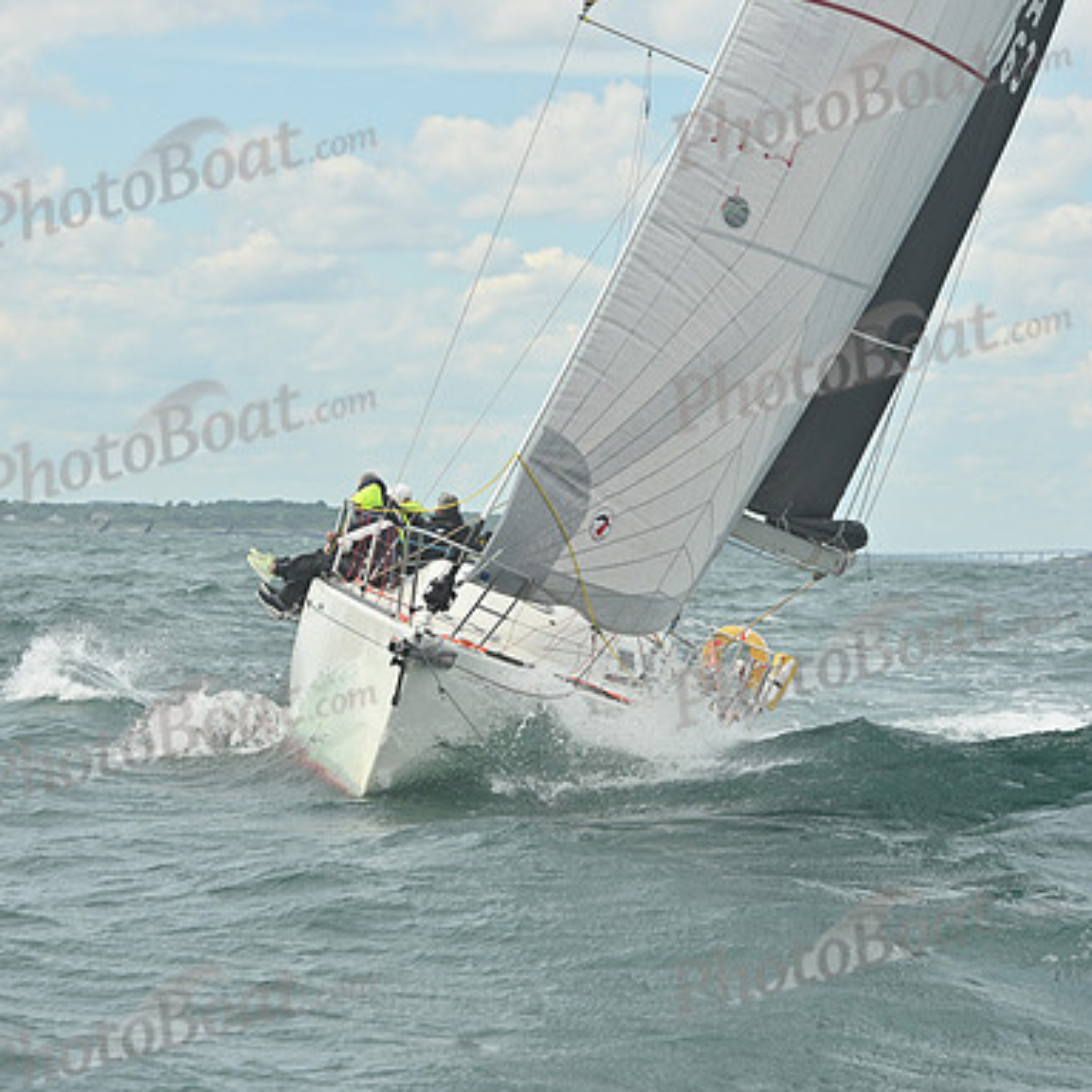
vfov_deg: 11.7
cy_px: 547
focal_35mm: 149
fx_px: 5318
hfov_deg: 11.7
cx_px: 526
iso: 320
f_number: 10
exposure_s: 1/1250
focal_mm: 116
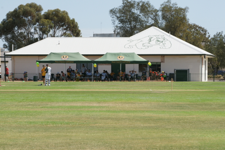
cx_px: 112
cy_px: 75
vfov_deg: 7.0
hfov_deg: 10.5
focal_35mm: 195
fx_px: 1219
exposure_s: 1/640
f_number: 8
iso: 200
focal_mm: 130
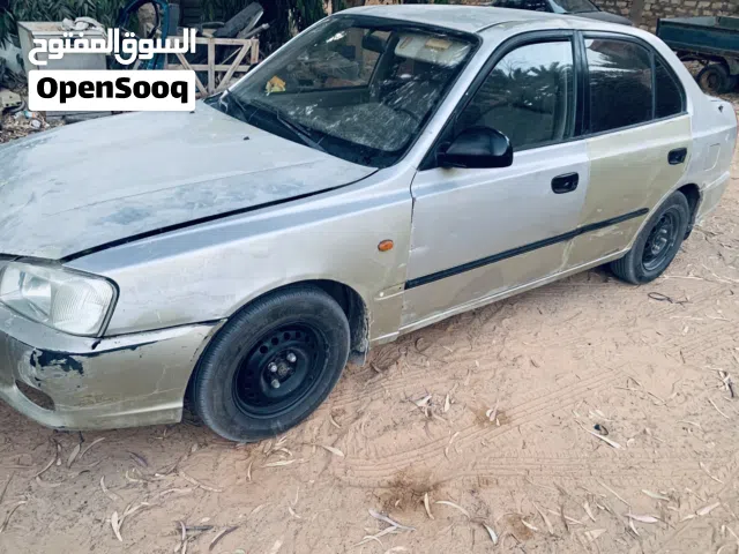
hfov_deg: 67.3
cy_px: 277
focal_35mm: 26
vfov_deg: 53.1
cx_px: 370
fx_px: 555
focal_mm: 4.25
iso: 160
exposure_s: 1/60
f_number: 1.8
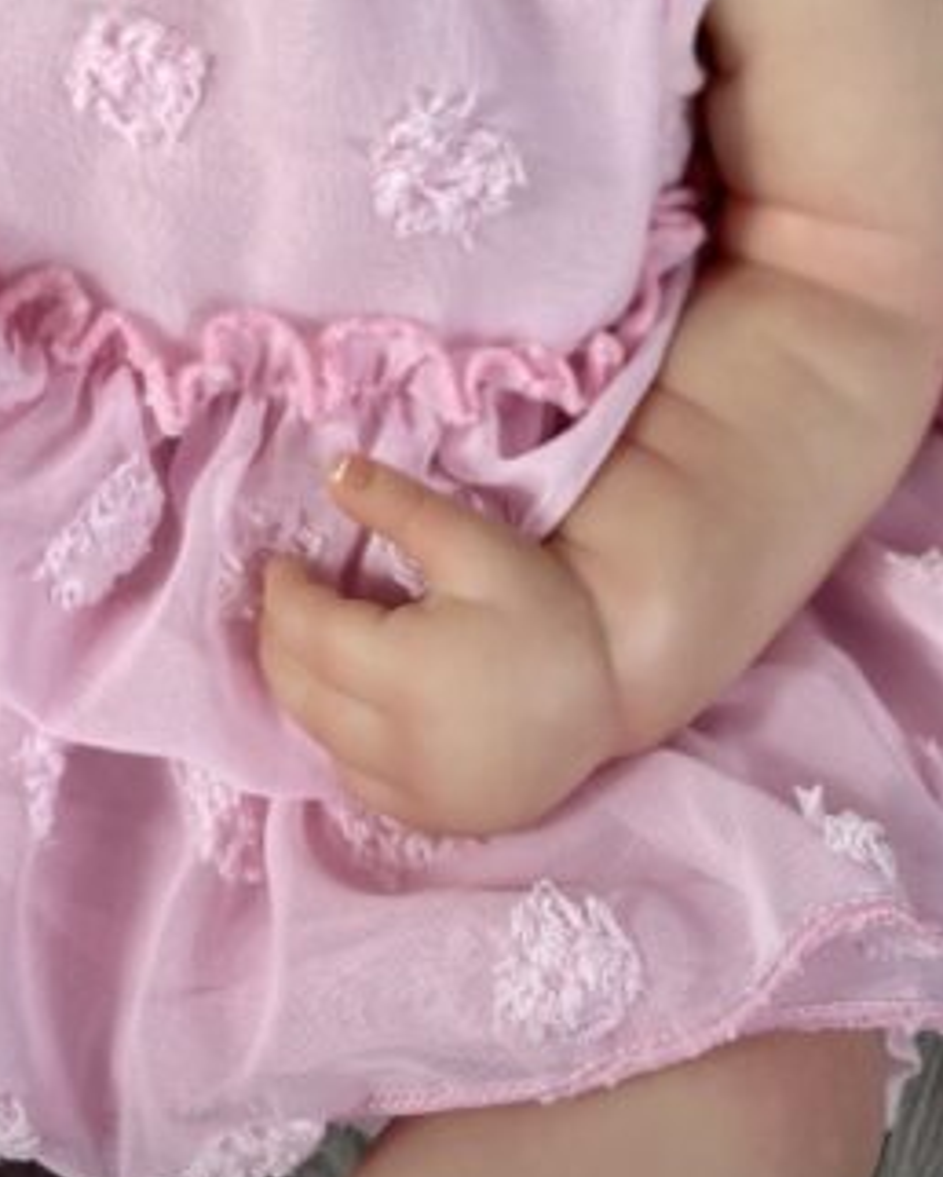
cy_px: -238
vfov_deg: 26.6
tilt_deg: -69.3
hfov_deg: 24.0
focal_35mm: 63
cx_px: 234
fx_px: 2196
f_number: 1.6
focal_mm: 4.2
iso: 32
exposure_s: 1/100
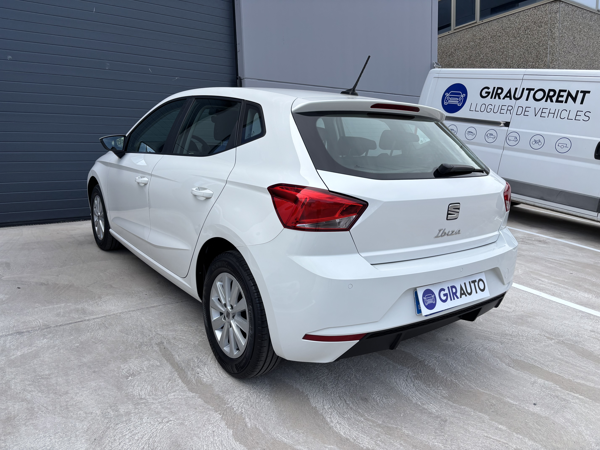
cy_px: 225
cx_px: 300
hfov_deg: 67.3
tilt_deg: -7.1
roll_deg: +1.7
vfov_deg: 53.1
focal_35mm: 26
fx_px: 451
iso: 50
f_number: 1.6
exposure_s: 1/1152
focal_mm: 5.96
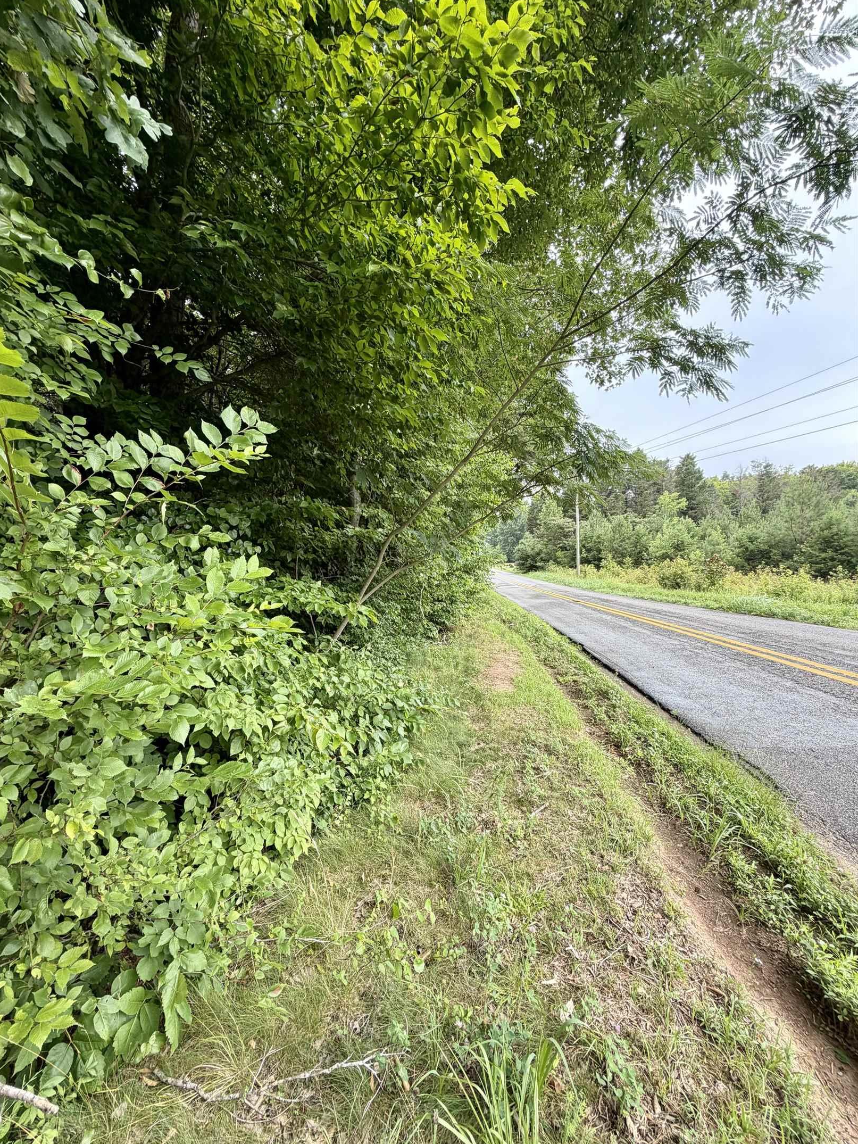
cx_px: 399
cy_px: 575
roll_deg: +0.8
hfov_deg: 81.6
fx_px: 496
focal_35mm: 15
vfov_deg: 98.2
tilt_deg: -0.3
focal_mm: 2.22
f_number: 2.2
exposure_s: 1/160
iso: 50
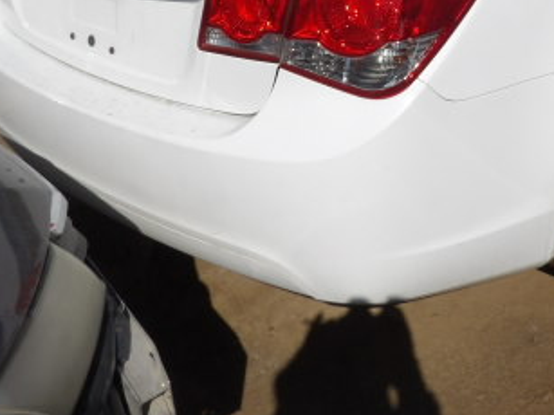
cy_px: 0
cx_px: 404
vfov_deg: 27.4
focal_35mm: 50
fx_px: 800
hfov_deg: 37.4
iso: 100
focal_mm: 4.3
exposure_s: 1/654
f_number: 7.4
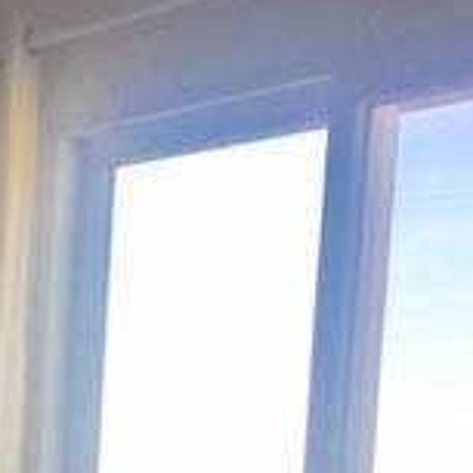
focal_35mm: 107
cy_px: 702
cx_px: -213
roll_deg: -4.6
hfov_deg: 15.2
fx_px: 1654
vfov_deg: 15.1
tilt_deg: -7.4
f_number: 2.2
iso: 32
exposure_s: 1/332
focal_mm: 4.15
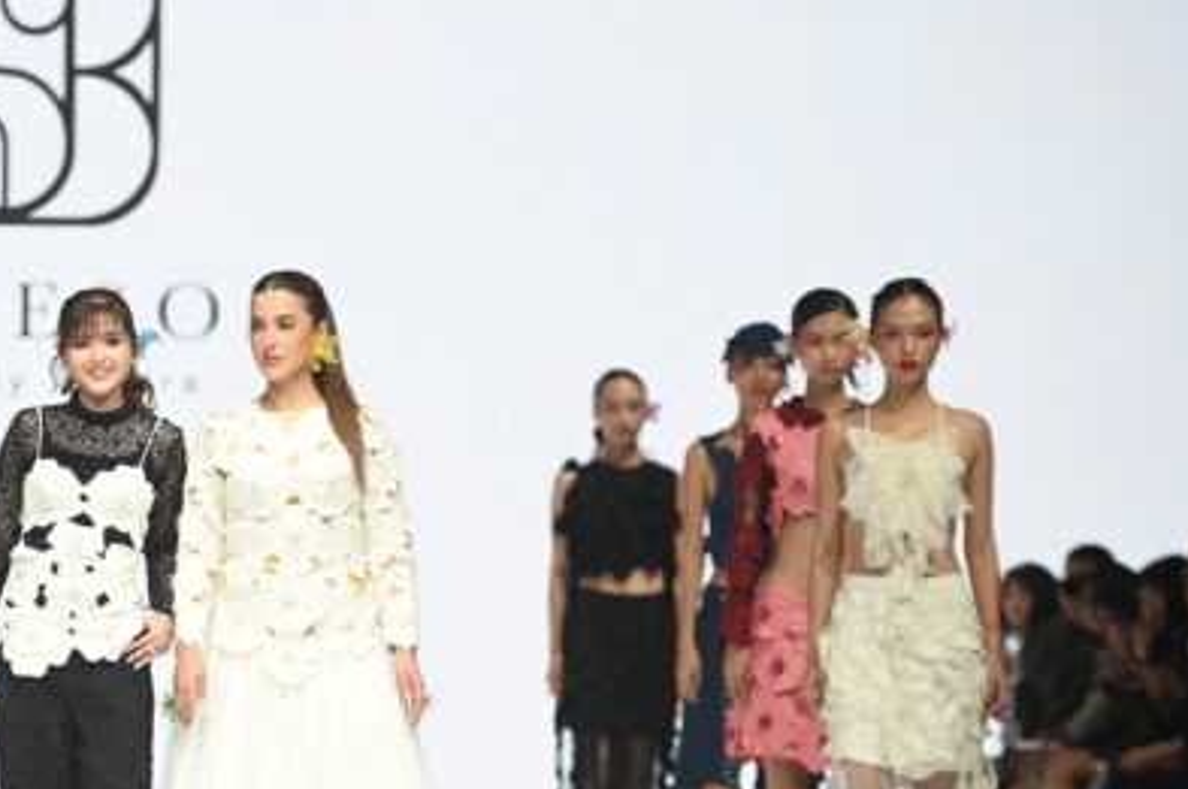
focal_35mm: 264
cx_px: 57
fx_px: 8701
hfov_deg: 7.8
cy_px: 552
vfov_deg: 5.2
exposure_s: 1/640
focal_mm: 135
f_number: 2.8
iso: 640
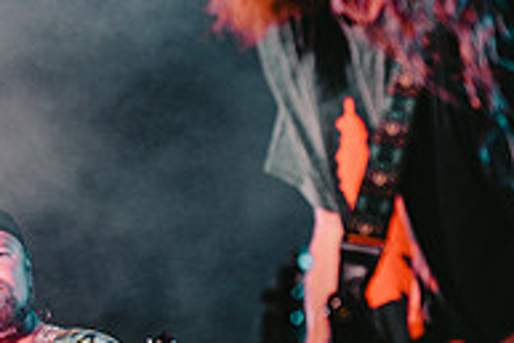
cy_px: 281
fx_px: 3000
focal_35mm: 210
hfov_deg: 9.7
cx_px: -3
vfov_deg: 6.5
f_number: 2.8
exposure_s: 1/160
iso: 3200
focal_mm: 70
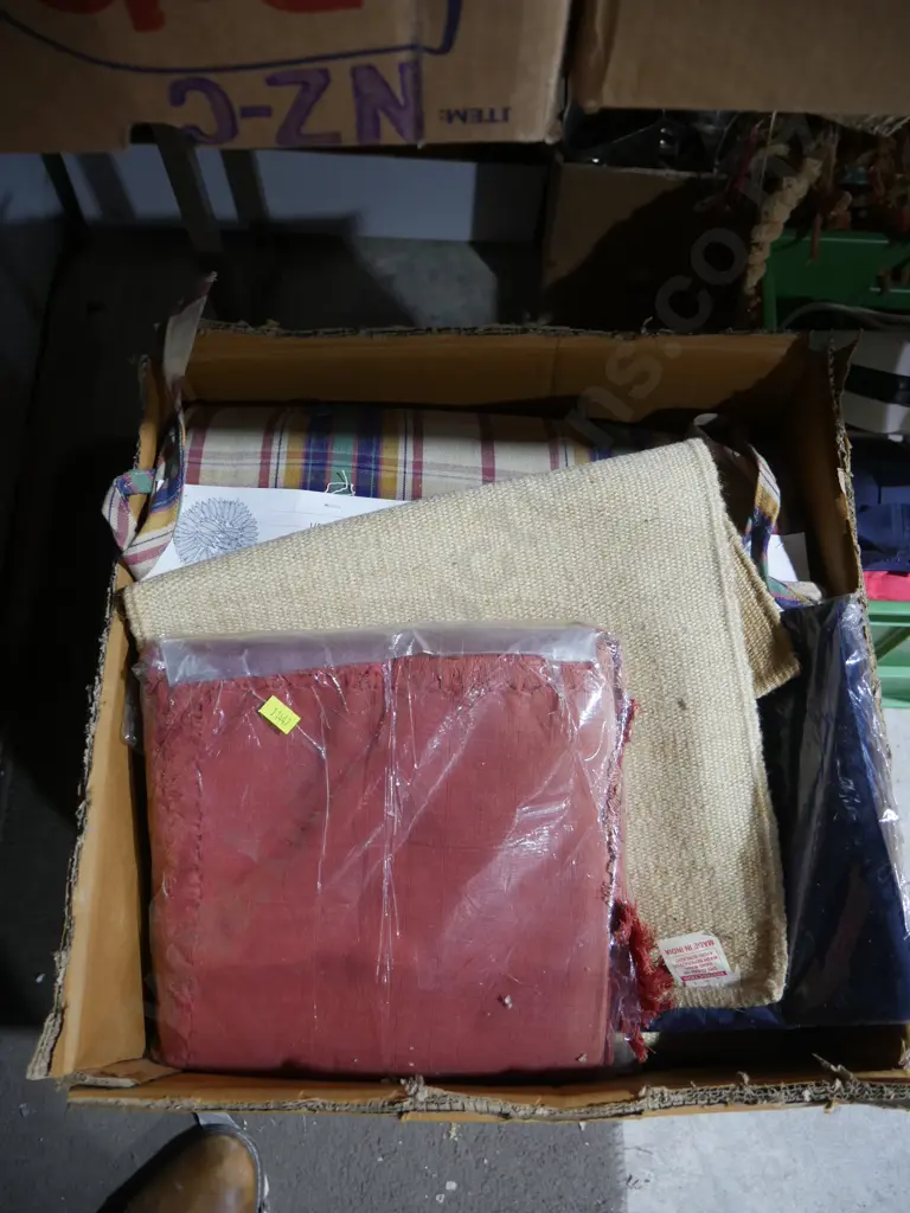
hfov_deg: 46.8
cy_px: 606
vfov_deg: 60.0
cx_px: 455
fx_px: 1052
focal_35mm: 30
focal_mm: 15
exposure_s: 1/60
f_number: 3.6
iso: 640
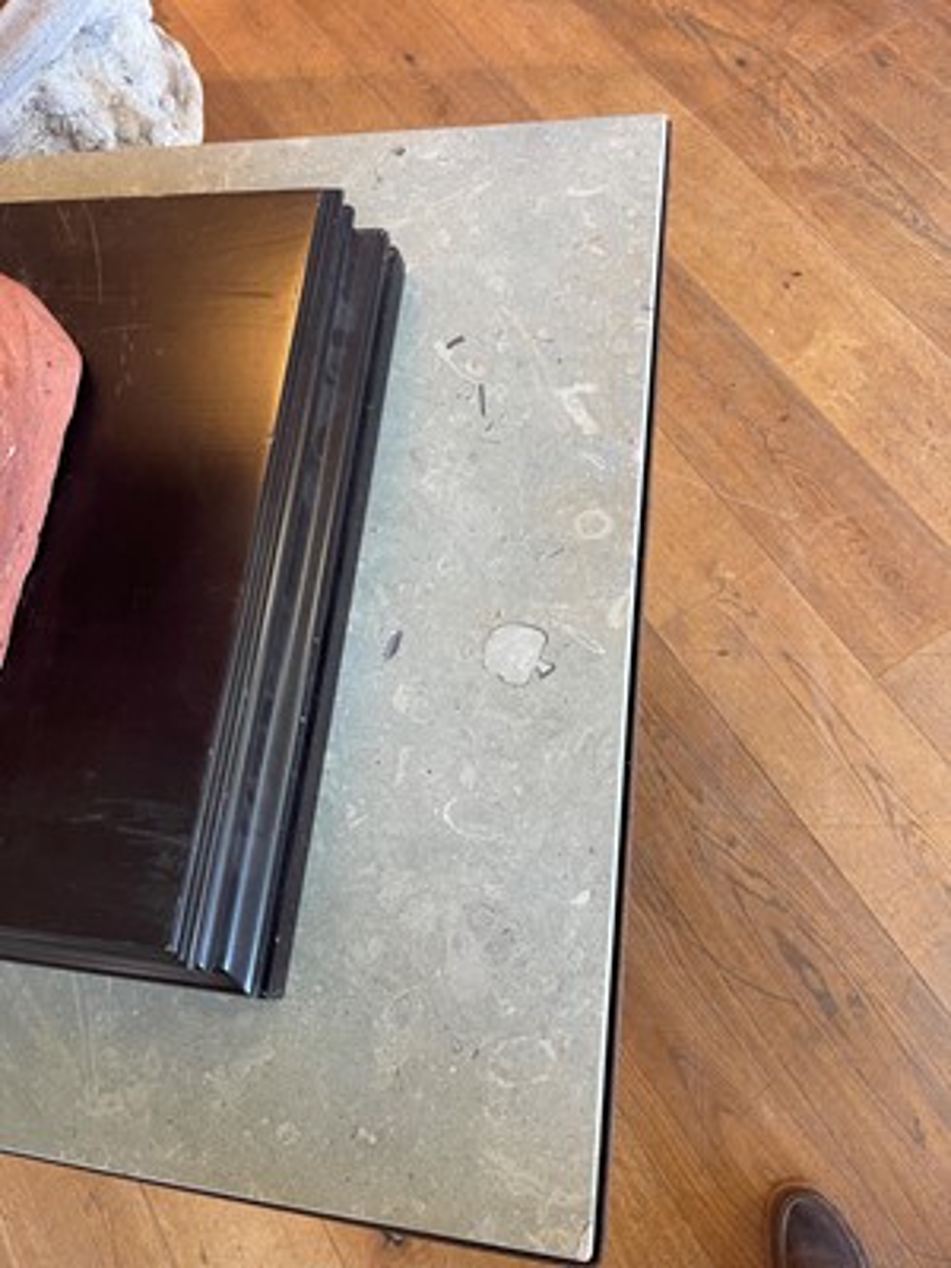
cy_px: 634
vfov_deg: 69.4
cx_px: 476
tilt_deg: -68.6
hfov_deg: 54.9
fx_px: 916
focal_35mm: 25
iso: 125
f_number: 1.6
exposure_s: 1/50
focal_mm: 5.1
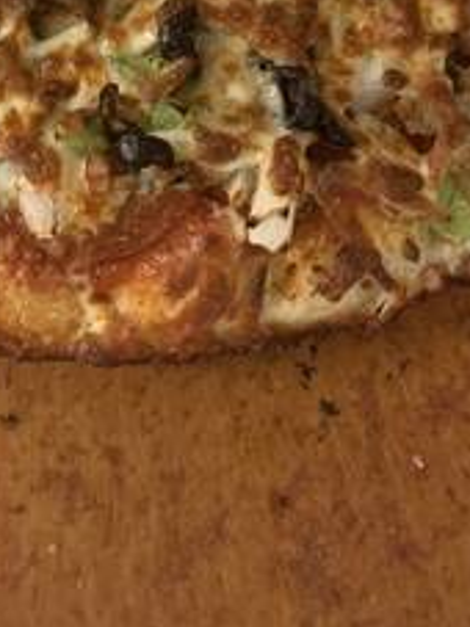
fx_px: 1522
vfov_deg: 19.8
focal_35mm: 84
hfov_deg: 17.4
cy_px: -344
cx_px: 105
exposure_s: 1/40
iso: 400
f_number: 1.8
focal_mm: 4.25
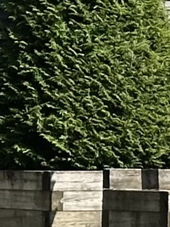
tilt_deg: -0.8
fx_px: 3097
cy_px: 155
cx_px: 1
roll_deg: +0.3
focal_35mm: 473
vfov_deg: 4.2
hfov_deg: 3.1
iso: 64
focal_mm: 6.86
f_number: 1.78
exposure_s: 1/2890
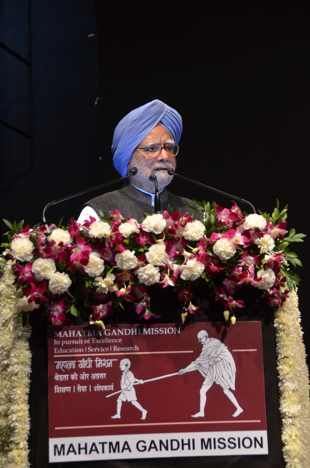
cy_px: 234
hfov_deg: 13.0
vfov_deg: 19.5
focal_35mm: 105
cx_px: 155
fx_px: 1362
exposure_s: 1/80
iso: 1250
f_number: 5
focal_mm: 70
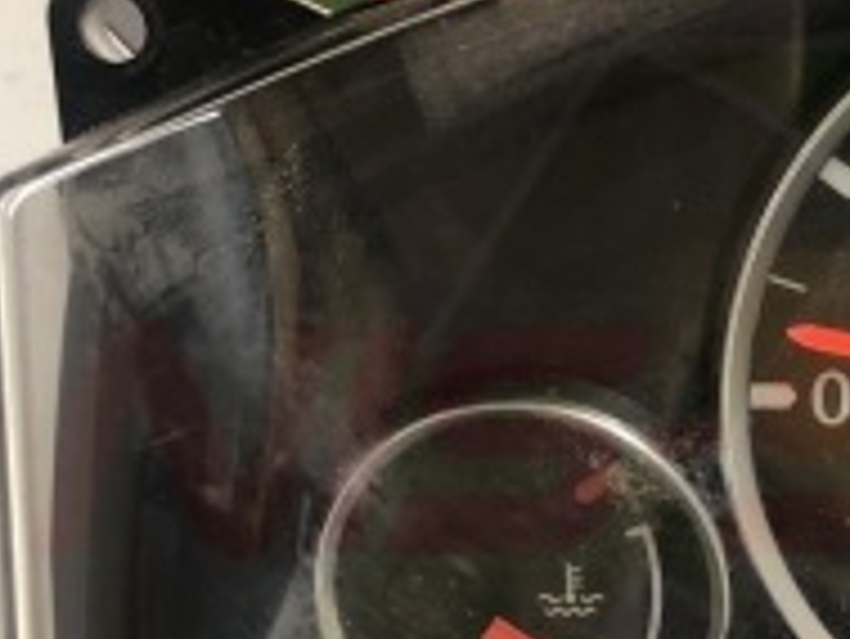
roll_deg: -1.0
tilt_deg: -21.0
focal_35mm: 74
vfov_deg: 19.5
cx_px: 863
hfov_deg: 25.0
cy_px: 587
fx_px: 1818
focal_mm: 3.99
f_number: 1.8
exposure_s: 1/17
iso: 50
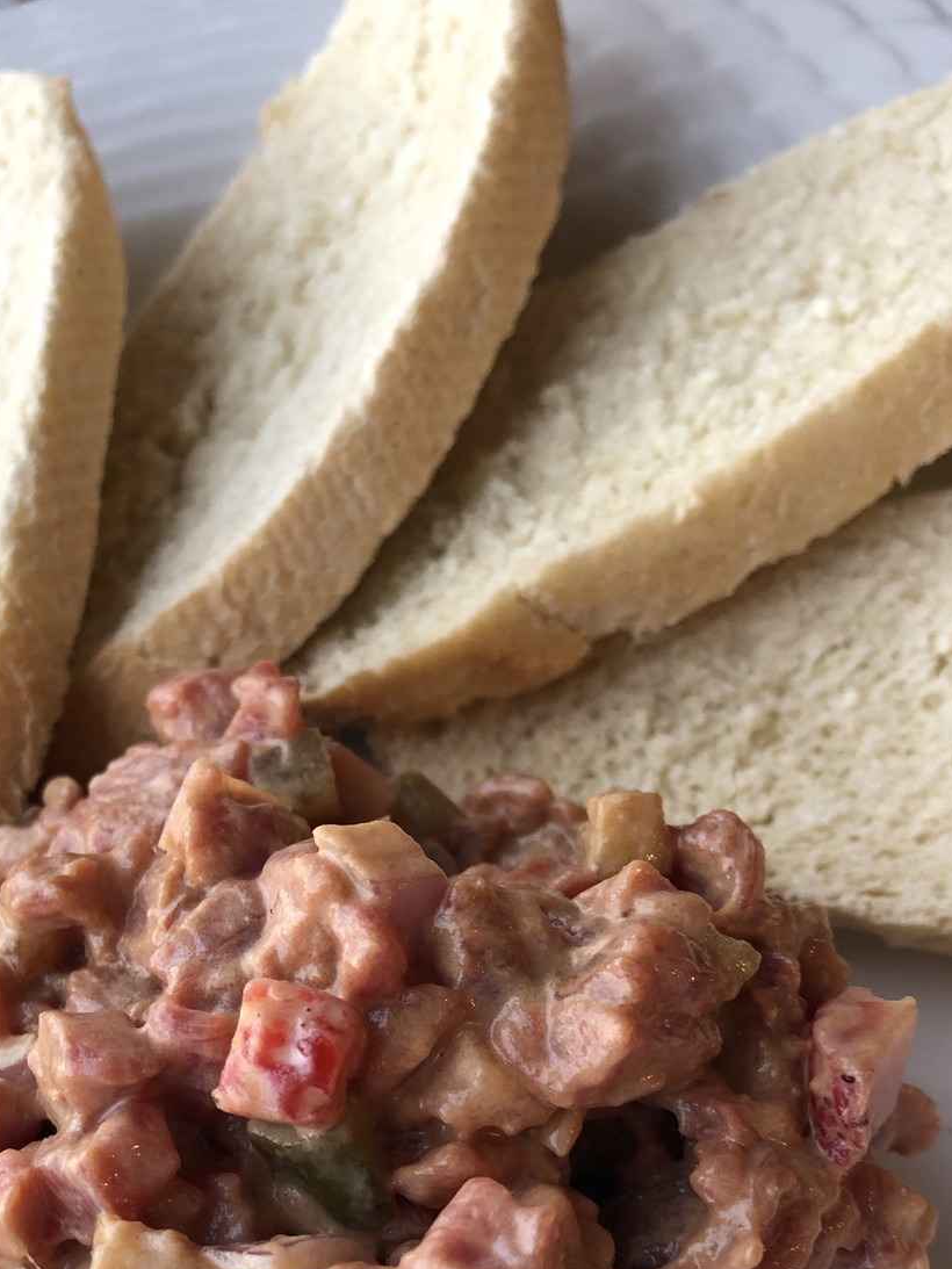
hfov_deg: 34.6
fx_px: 1503
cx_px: 280
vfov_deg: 44.5
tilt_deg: -57.2
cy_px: 926
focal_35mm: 41
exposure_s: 1/17
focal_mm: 3.99
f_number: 1.8
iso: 40
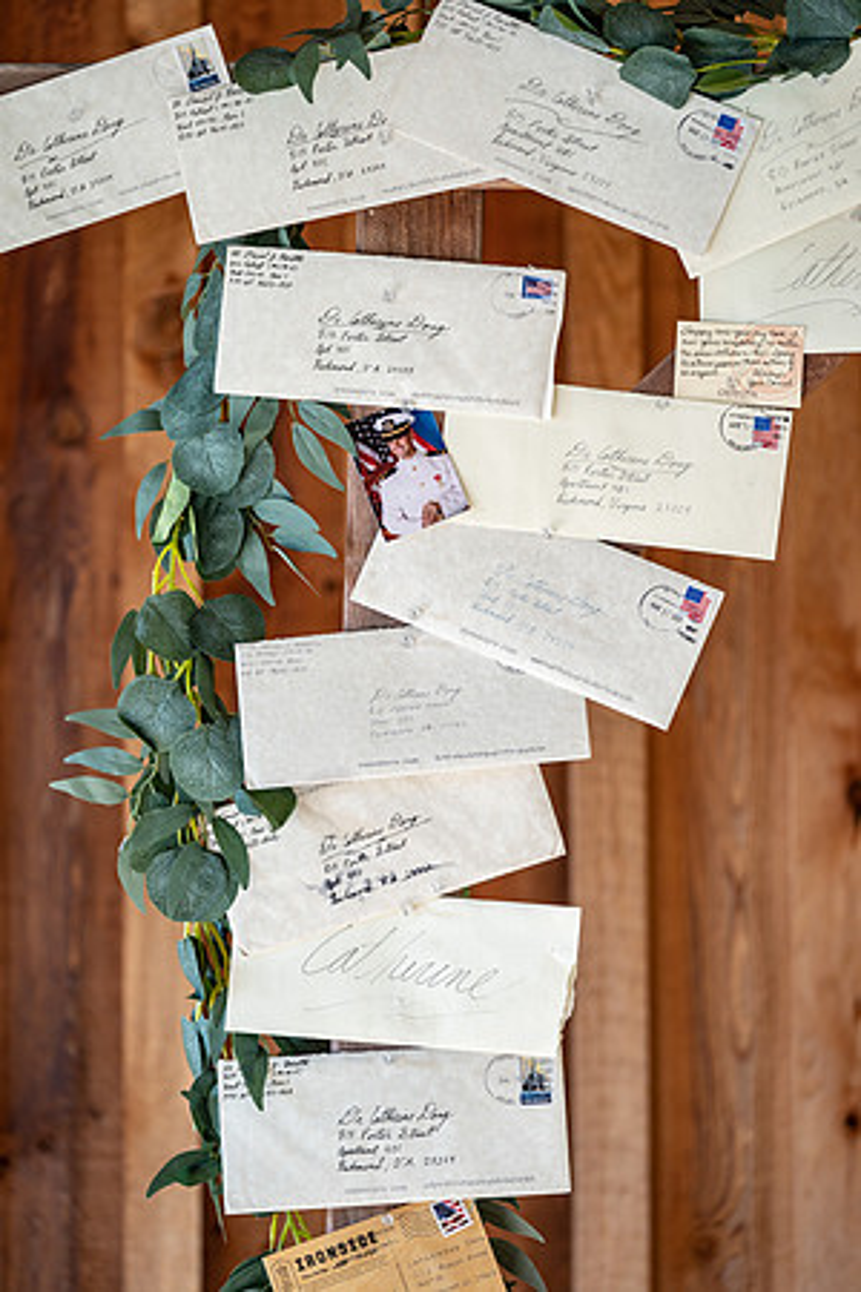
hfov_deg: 12.7
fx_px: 3874
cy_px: 646
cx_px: 430
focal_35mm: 108
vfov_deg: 18.9
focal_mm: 108
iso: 500
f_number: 2.8
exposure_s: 1/200
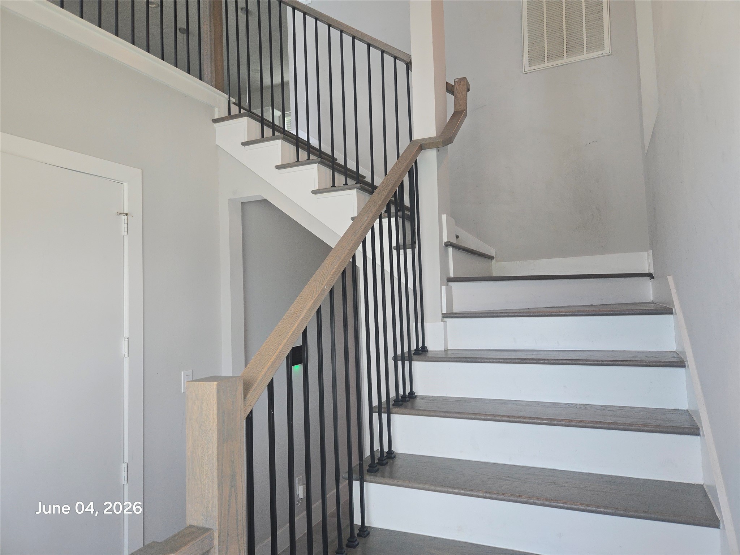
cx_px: 370
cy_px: 278
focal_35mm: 23
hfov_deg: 73.9
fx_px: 492
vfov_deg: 58.9
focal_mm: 5.4
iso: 100
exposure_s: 1/120
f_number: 1.8
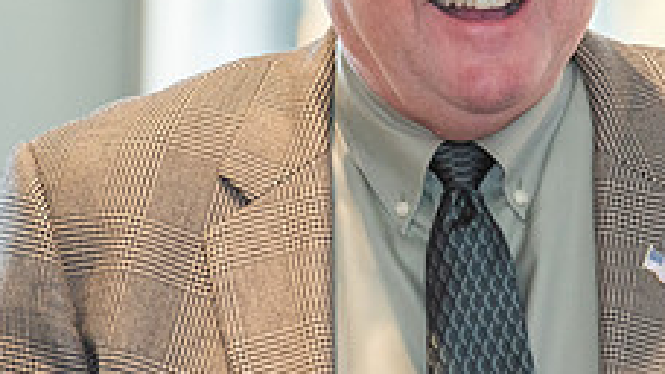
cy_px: 77
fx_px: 9623
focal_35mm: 546
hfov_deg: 4.0
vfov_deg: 2.2
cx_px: 455
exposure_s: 1/200
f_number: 4.5
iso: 640
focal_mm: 200
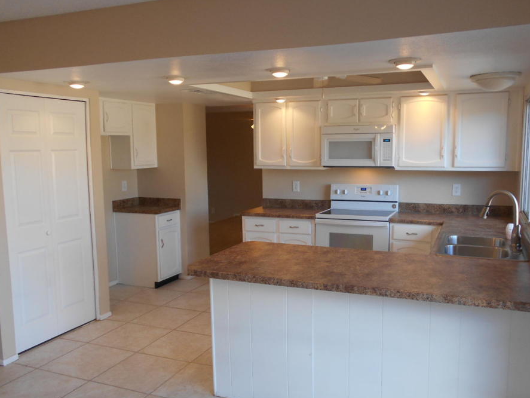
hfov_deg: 59.9
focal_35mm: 30
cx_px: 283
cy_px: 209
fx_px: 460
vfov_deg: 46.8
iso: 80
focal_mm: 4.6
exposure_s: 1/50
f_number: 3.2
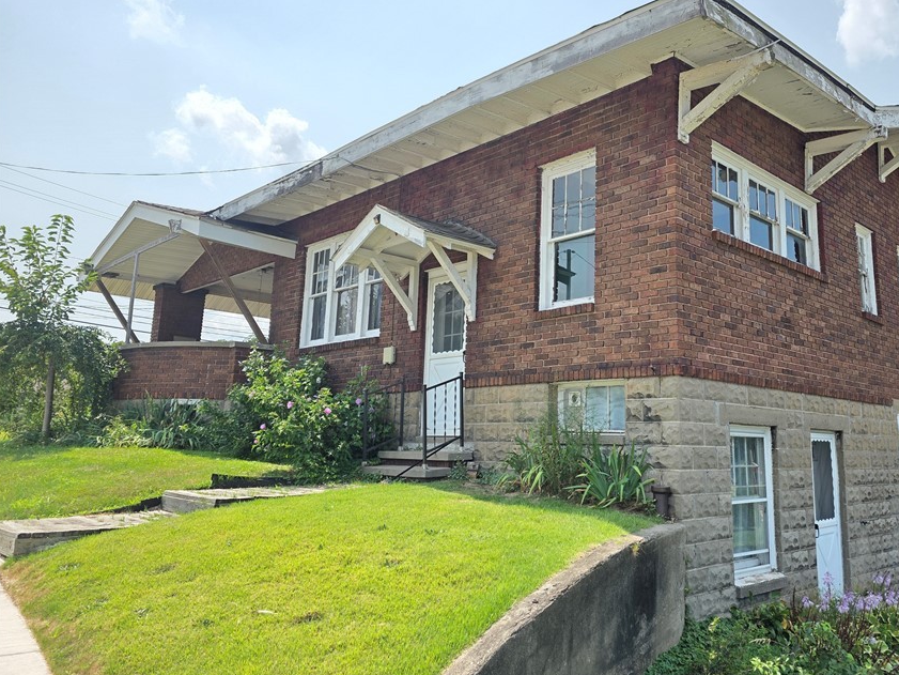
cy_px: 306
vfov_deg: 49.7
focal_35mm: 28
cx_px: 542
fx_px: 727
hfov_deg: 62.8
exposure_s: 1/3238
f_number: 1.7
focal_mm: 6.3
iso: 80
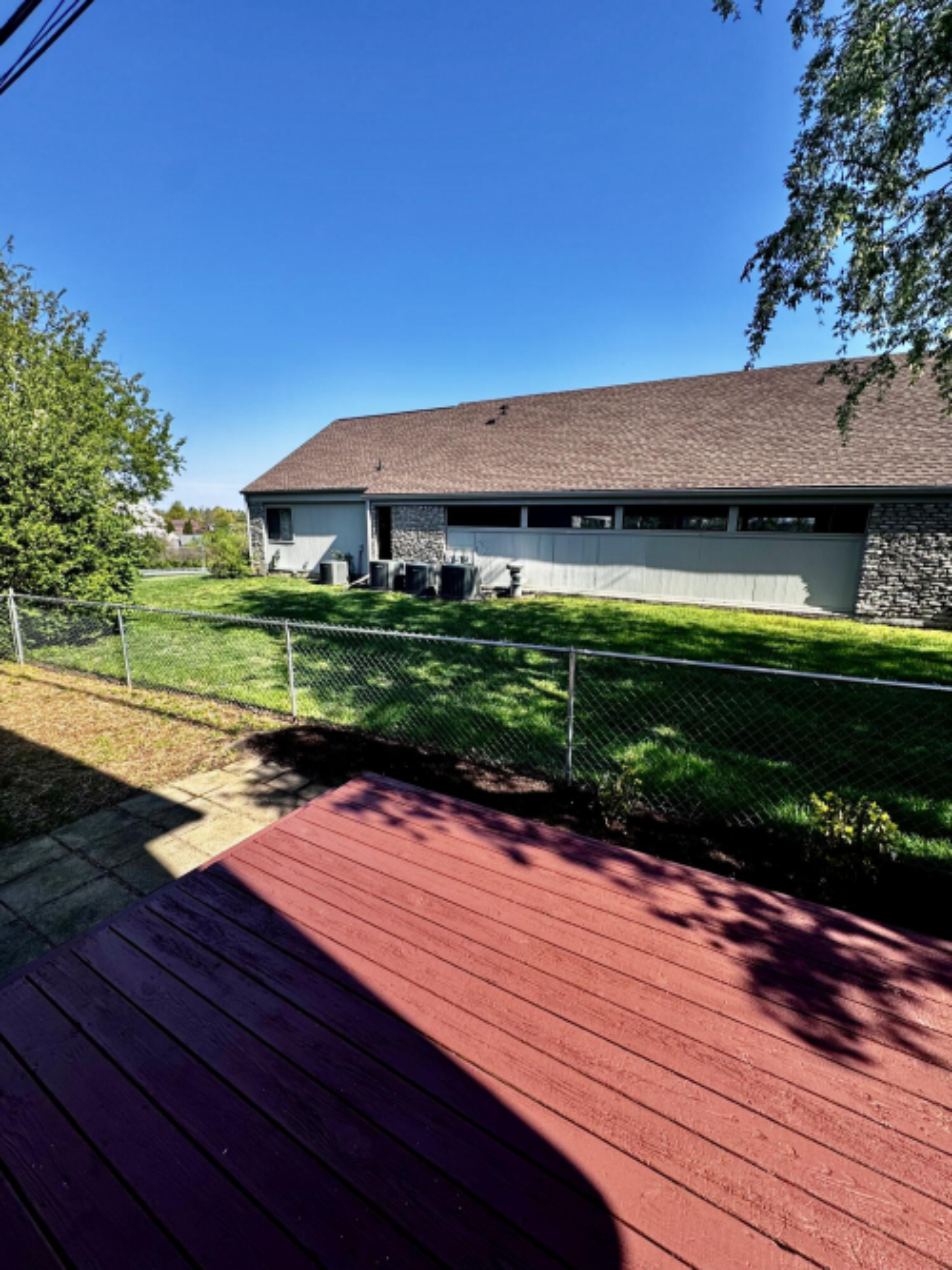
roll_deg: -0.9
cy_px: 635
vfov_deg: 102.1
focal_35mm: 14
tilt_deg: -11.7
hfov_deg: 85.7
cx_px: 476
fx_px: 514
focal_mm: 2.22
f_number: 2.2
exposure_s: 1/787
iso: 40
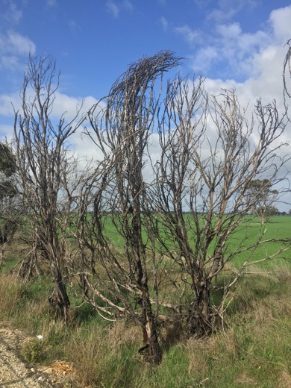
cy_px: 194
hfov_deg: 48.2
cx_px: 146
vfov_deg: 61.7
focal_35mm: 29
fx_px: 325
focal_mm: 4.15
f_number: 2.2
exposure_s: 1/1799
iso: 32
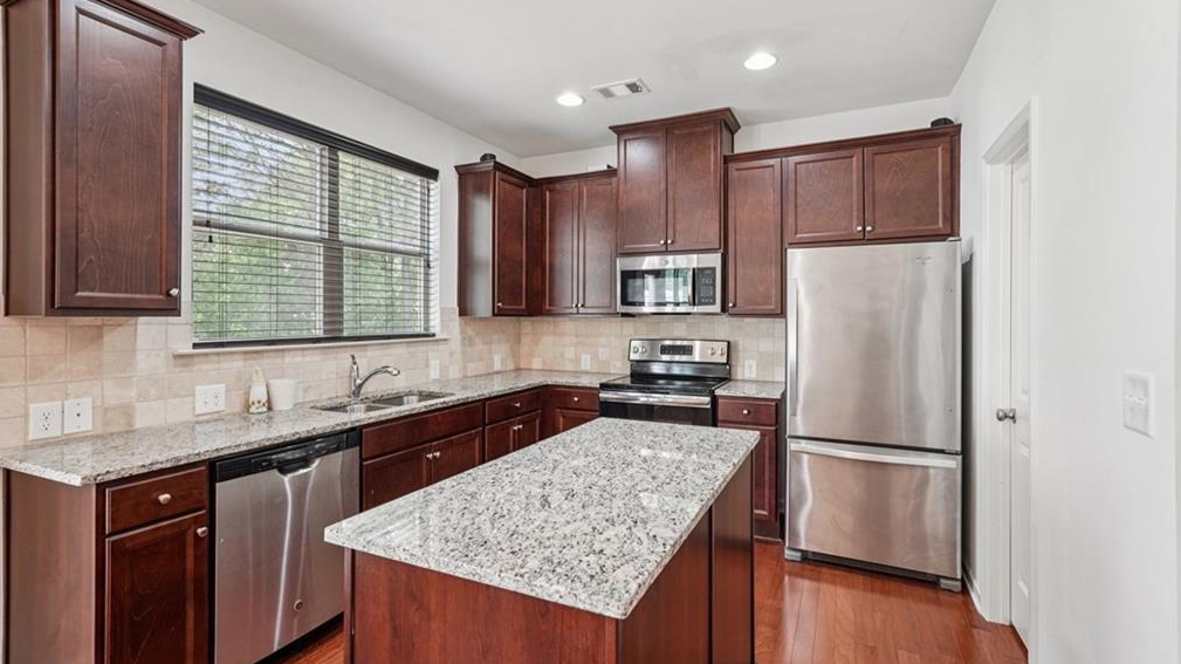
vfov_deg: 63.9
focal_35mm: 17
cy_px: 318
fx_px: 532
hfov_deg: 95.9
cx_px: 589
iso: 800
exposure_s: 1/20
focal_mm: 16
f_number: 8
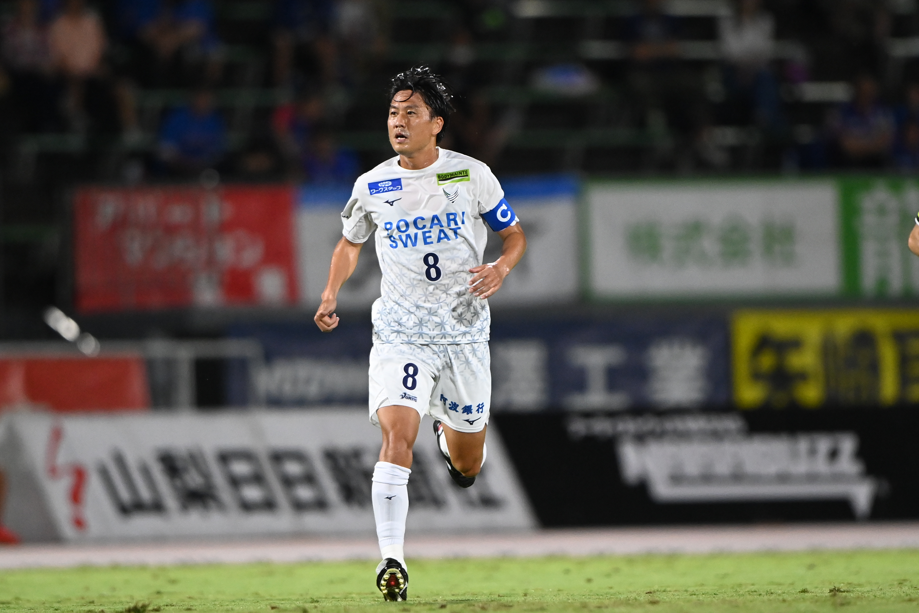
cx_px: 460
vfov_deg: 1.8
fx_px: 19144
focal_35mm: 750
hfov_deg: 2.7
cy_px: 306
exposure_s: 1/2000
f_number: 4
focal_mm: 500
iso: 6400
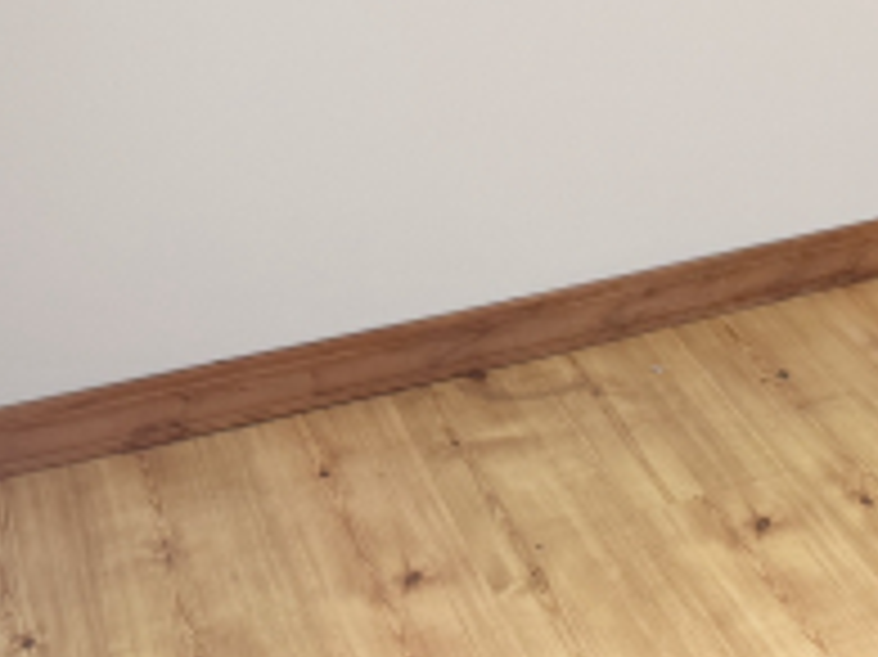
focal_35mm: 82
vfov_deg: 16.6
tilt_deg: -10.1
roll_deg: -0.3
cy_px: -288
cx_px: 1069
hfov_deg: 22.0
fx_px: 2079
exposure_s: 1/121
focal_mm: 6.76
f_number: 1.78
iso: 200
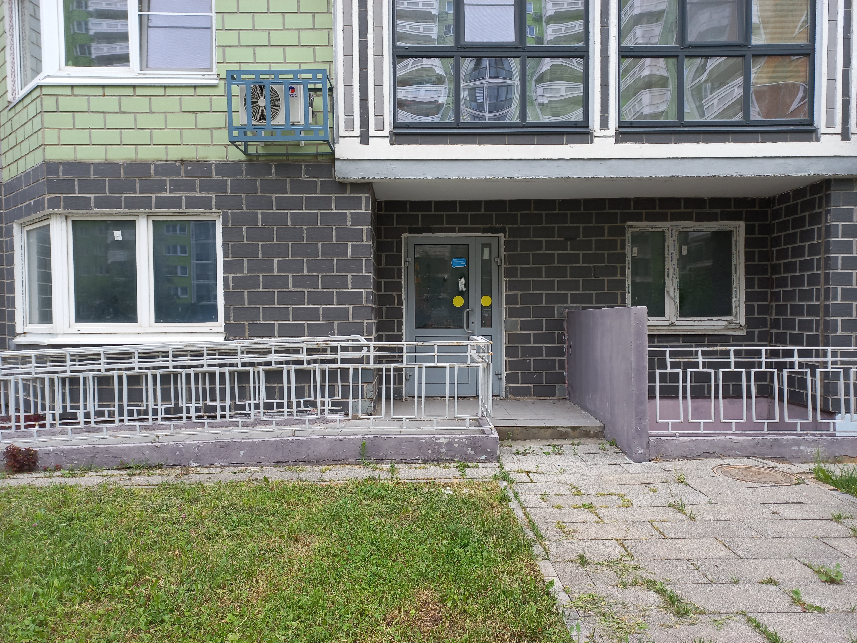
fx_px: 619
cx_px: 428
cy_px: 322
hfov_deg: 69.4
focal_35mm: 25
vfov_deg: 54.9
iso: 40
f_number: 1.8
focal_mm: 4.6
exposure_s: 1/100
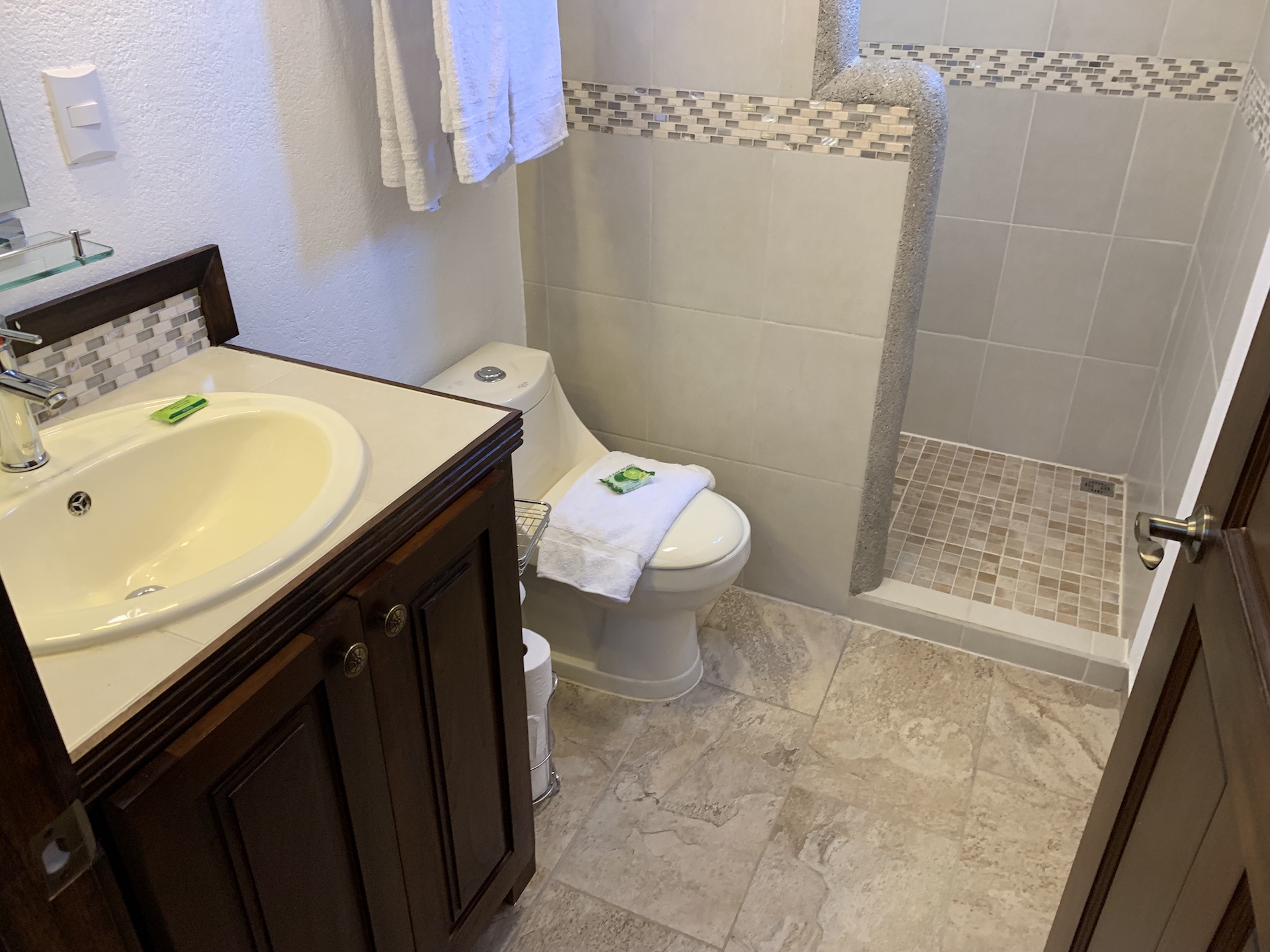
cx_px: 635
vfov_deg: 53.1
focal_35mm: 26
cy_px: 476
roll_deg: -0.1
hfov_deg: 67.3
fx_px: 954
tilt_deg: -30.2
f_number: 1.8
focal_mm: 4.25
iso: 125
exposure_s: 1/60
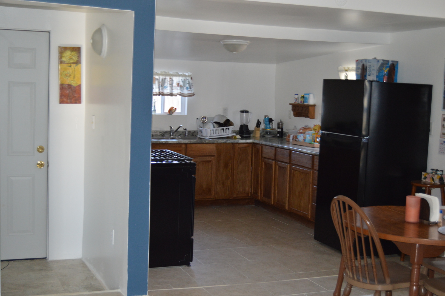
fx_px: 630
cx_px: 222
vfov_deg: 26.4
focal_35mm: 51
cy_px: 148
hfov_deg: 38.9
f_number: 4.5
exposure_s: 1/60
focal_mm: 34
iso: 720
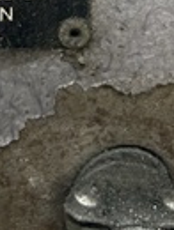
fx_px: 641
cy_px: -113
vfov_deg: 18.2
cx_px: -96
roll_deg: +1.0
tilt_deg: -11.3
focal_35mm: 96
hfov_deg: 14.3
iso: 400
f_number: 1.5
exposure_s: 1/40
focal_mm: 5.7
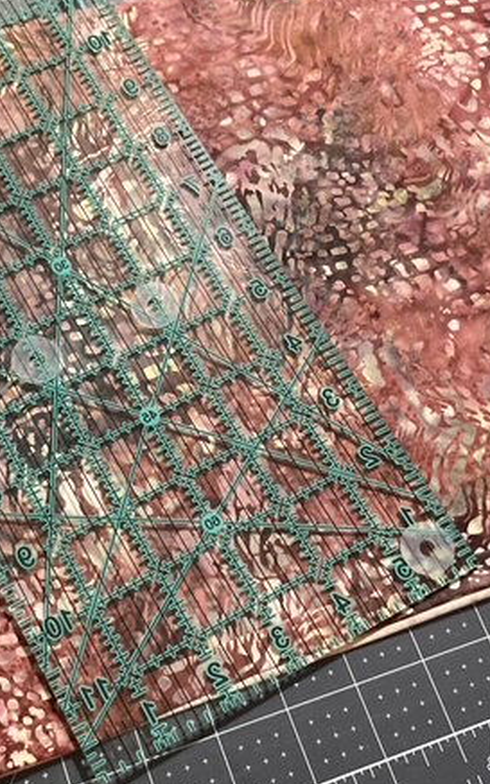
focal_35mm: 45
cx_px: 108
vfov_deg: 44.3
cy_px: 420
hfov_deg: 28.1
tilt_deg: -69.1
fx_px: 962
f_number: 1.8
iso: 250
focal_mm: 3
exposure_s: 1/40
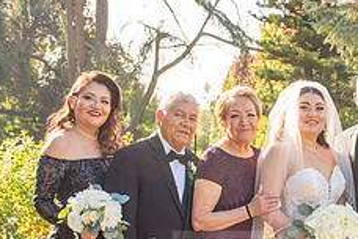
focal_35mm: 78
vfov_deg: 17.1
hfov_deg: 25.4
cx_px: 304
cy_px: 244
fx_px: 776
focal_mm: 27
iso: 200
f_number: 5.6
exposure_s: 1/250
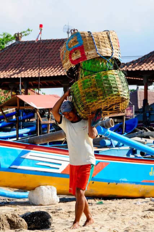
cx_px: 77
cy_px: 116
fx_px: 914
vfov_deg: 14.4
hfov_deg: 9.6
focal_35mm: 142
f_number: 10
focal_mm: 95
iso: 250
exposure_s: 1/320
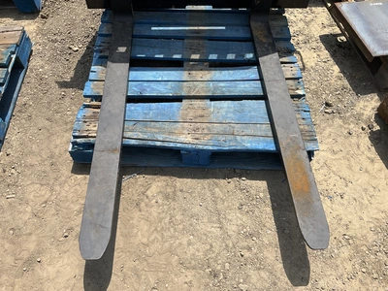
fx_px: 325
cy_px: 146
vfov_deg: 48.2
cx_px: 194
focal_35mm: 29
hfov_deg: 61.7
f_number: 1.8
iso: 25
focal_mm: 3
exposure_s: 1/2058
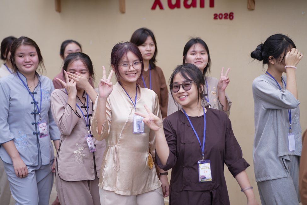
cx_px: 154
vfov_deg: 15.4
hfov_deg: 22.9
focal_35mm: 89
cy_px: 102
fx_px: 759
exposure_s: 1/800
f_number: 2.8
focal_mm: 89
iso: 160
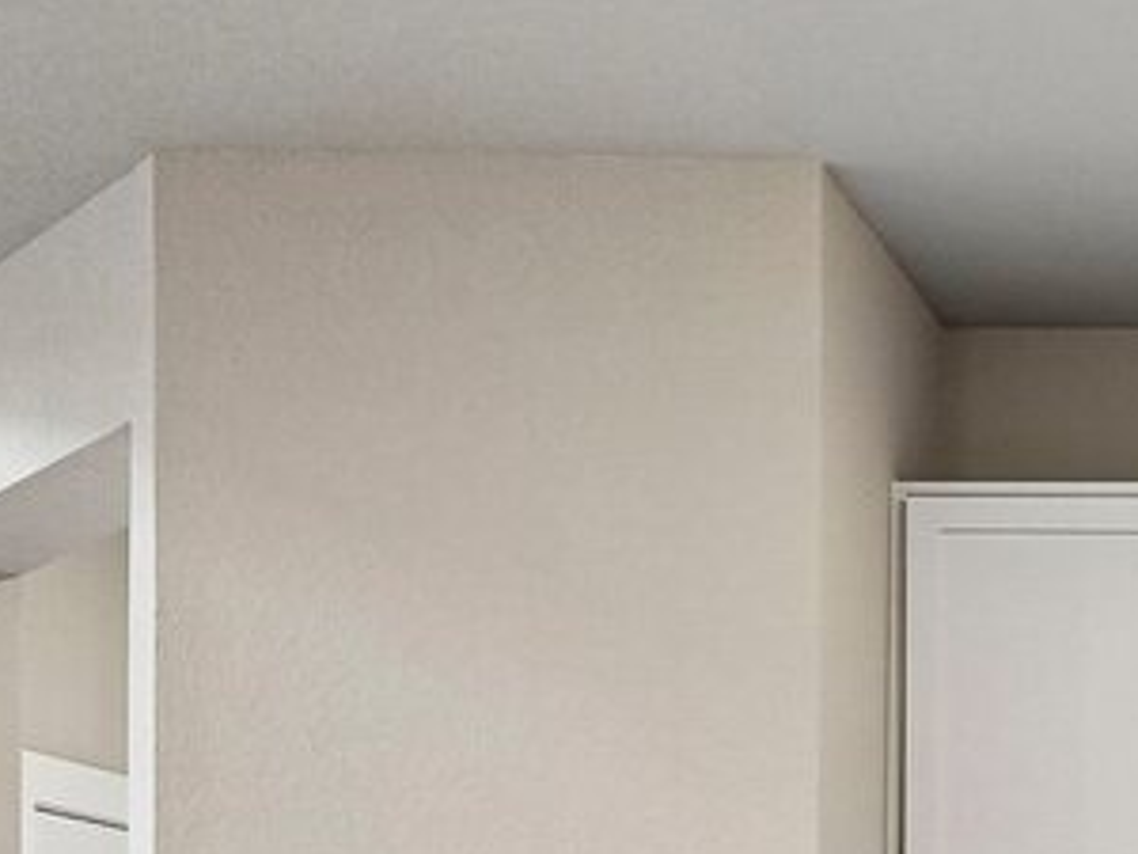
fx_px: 2814
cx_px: 1593
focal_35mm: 86
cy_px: 1161
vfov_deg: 16.2
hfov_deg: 20.3
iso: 400
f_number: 8
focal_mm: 16.5
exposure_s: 1/30
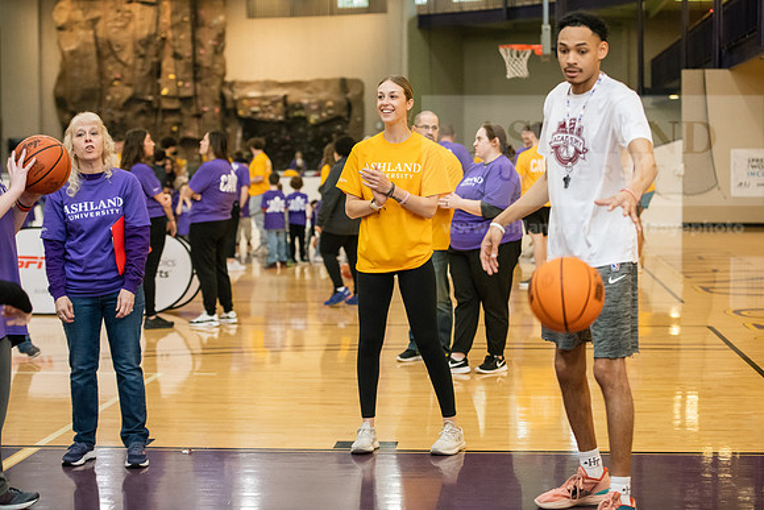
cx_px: 382
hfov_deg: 27.0
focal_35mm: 75
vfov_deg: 18.2
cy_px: 255
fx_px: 1592
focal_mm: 75
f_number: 3.2
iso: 3200
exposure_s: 1/200
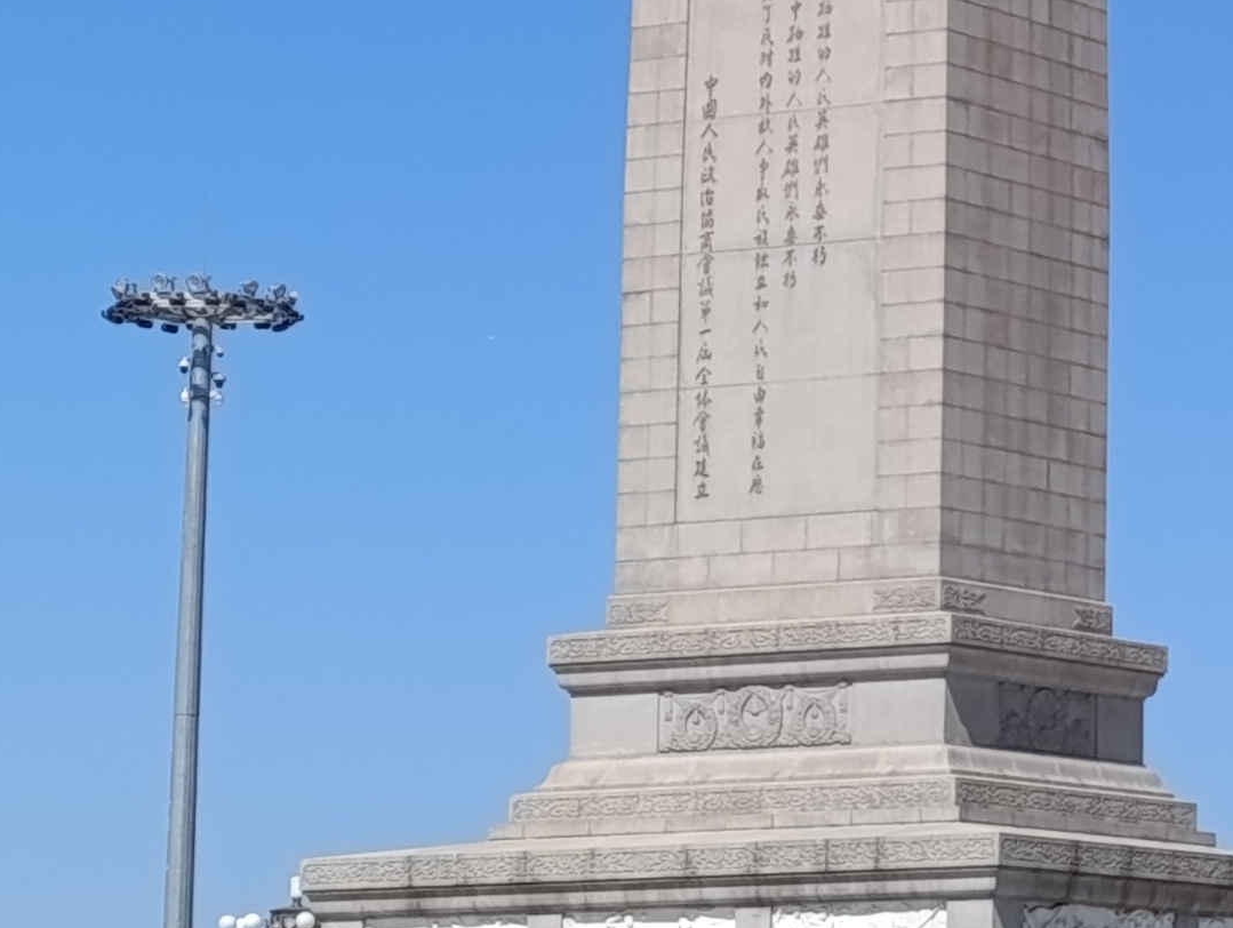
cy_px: 227
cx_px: 1602
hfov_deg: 11.1
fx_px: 6205
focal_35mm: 174
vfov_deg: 8.5
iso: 50
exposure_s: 1/977
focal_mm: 6.14
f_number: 1.6
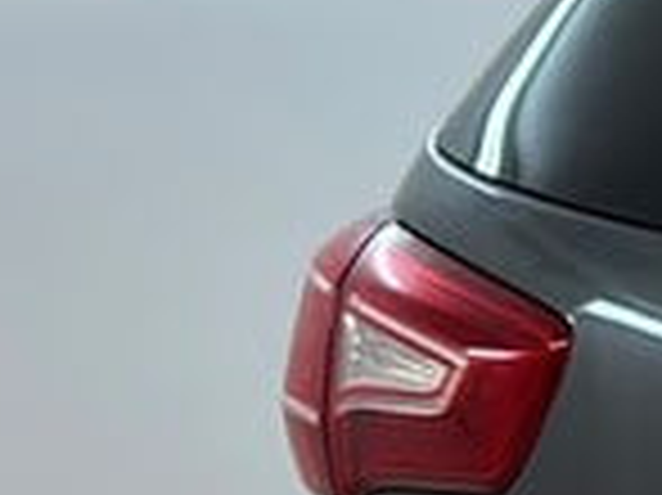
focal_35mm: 294
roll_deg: -0.7
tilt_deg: -8.1
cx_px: 1991
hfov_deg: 6.2
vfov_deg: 5.0
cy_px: 803
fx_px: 5618
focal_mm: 6.86
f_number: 1.78
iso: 80
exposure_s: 1/118
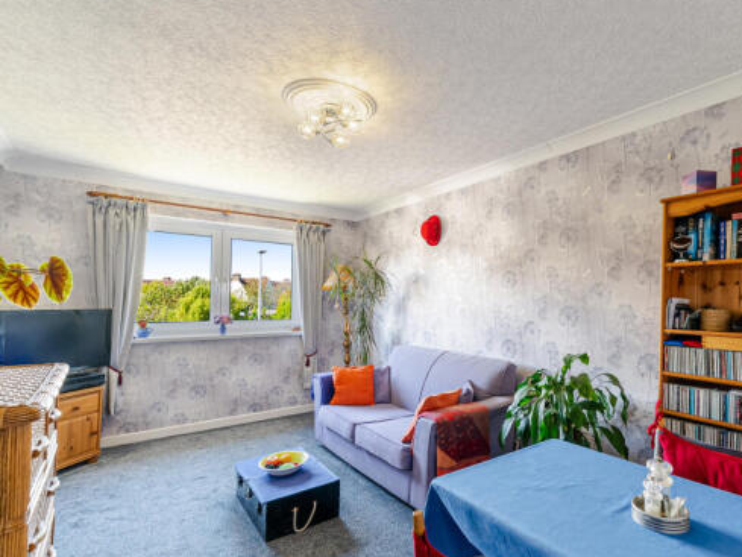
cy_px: 309
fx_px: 386
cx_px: 448
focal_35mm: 18
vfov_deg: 71.4
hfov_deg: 86.6
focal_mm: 14
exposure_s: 1/250
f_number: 8
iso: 200
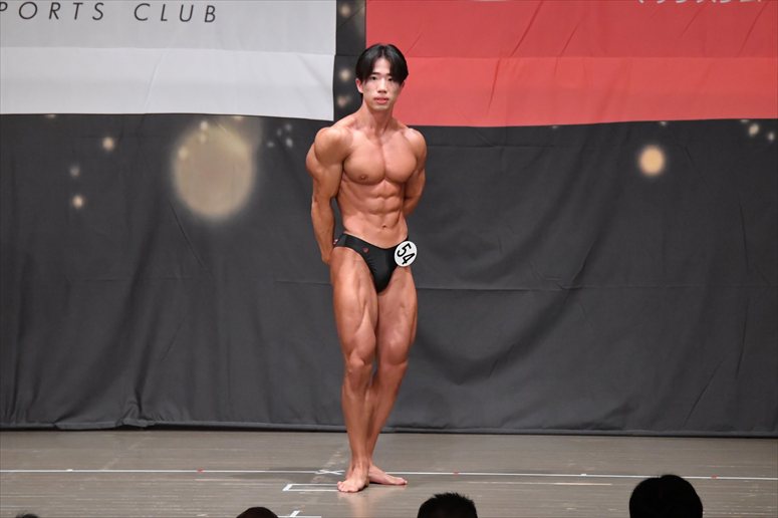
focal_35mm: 217
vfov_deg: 6.3
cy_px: 259
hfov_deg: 9.5
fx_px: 4687
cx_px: 389
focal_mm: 145
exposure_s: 1/400
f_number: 5.6
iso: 6400
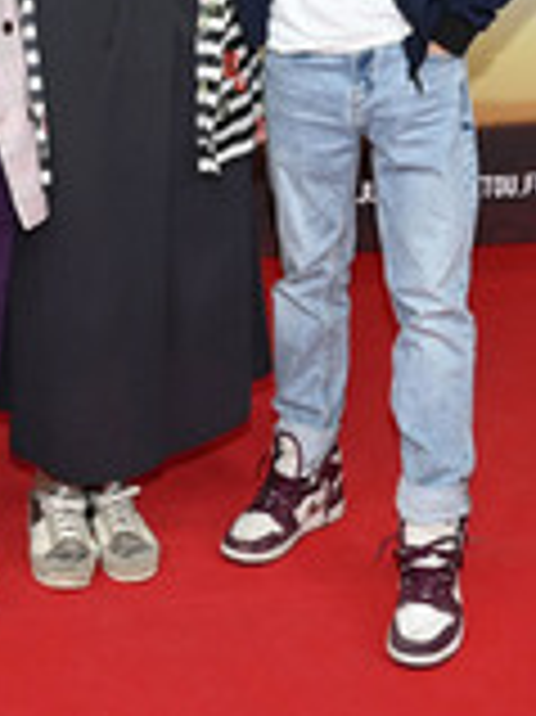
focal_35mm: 83
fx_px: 1723
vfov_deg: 22.8
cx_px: 187
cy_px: 54
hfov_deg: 17.6
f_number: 6.3
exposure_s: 1/160
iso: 640
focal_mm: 30.5
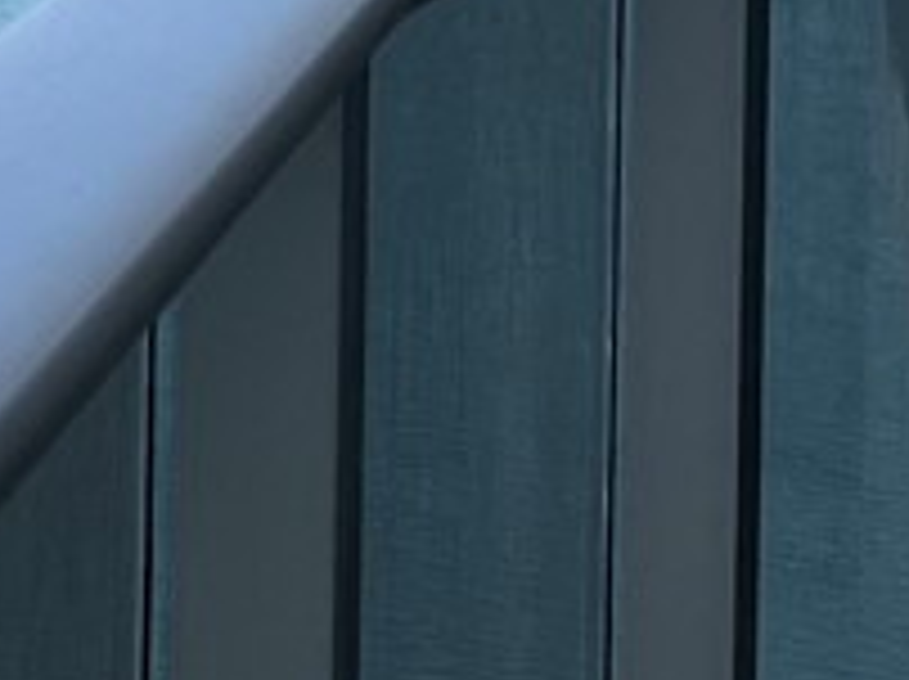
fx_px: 5403
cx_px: 144
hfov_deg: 9.6
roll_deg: -2.5
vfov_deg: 7.0
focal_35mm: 206
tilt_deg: -2.6
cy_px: -662
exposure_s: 1/2915
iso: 50
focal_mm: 5.7
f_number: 1.5
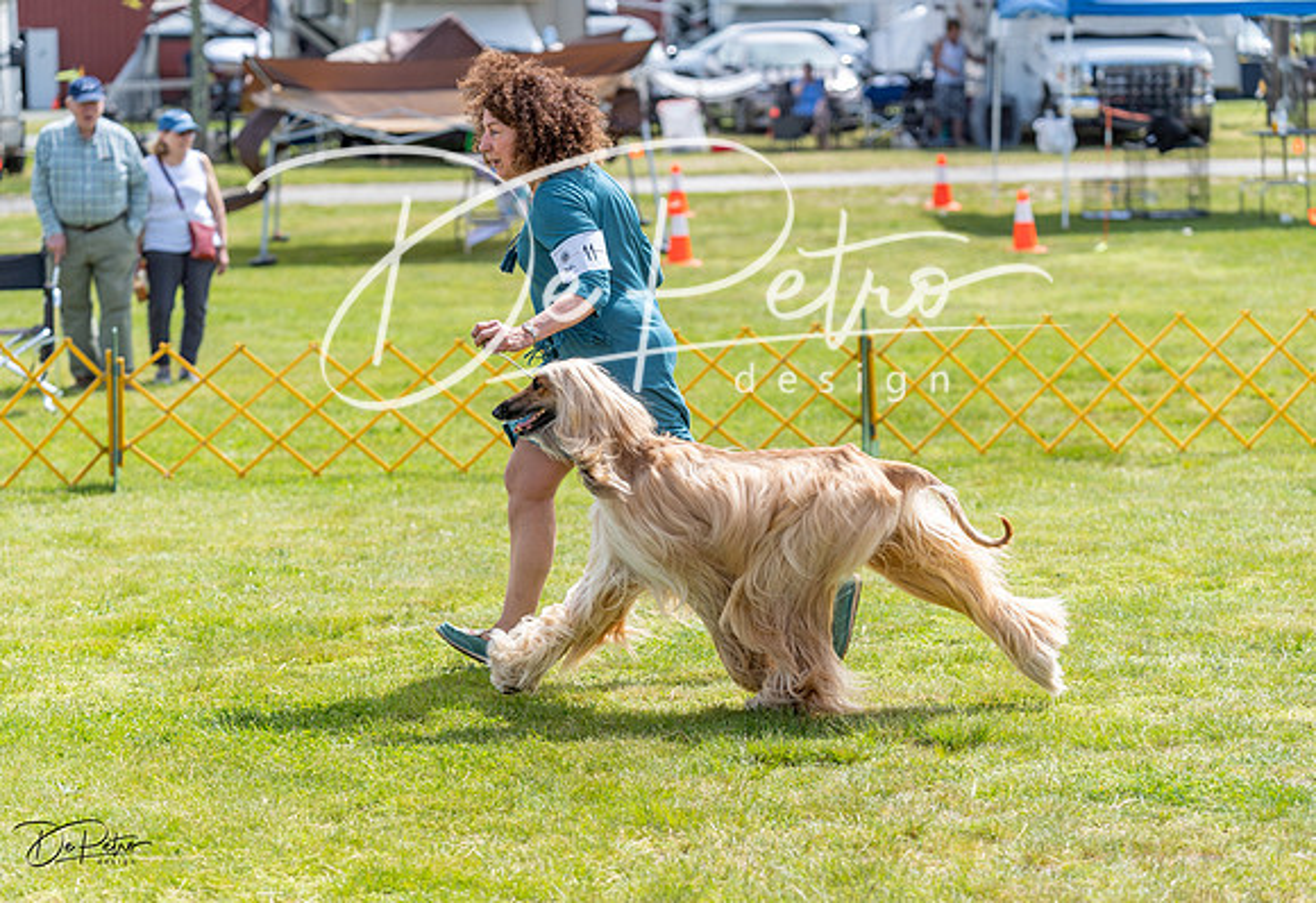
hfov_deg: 18.6
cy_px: 451
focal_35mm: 109
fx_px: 4027
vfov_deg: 12.8
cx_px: 642
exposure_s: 1/1000
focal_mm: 105
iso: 100
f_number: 3.5
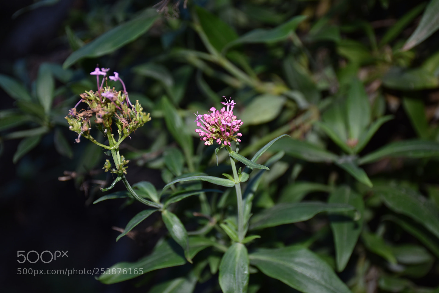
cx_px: 220
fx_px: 823
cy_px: 146
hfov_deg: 29.9
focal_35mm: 68
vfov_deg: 20.2
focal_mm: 45
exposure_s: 1/125
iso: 200
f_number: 5.6
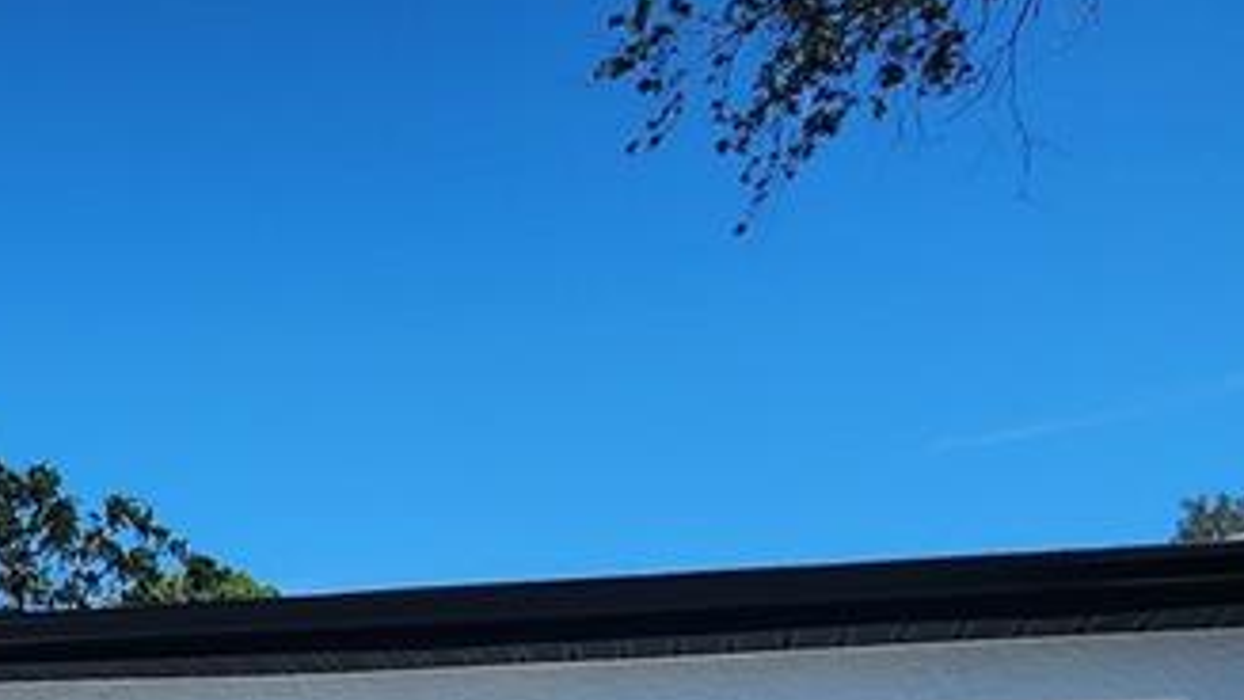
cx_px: -228
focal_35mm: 52
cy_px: 852
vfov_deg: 21.3
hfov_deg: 33.1
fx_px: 1715
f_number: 2.2
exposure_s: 1/2708
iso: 50
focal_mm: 2.2
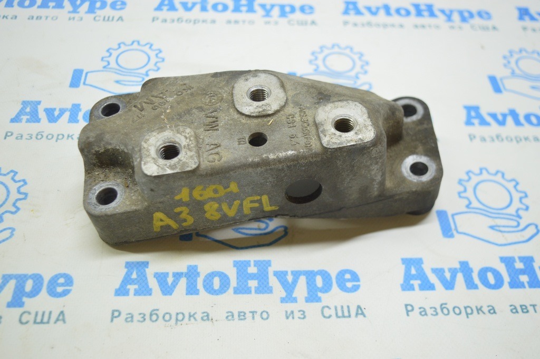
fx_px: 585
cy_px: 180
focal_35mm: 39
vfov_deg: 34.2
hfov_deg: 49.6
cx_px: 270
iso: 400
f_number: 4
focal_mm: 26
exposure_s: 1/40
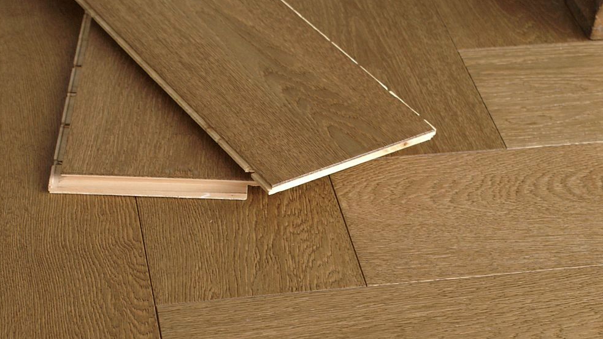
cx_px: 301
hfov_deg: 25.4
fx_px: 1340
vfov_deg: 14.3
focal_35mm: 84
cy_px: 311
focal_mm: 35
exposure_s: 1/80
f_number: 5.6
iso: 500
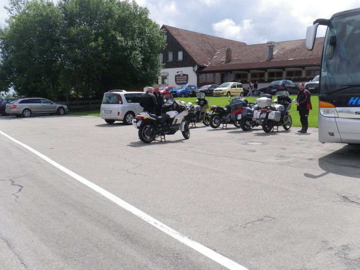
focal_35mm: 35
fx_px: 364
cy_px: 135
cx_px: 180
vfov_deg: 40.7
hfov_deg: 52.6
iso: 64
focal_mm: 6.2
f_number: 6.3
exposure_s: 1/320
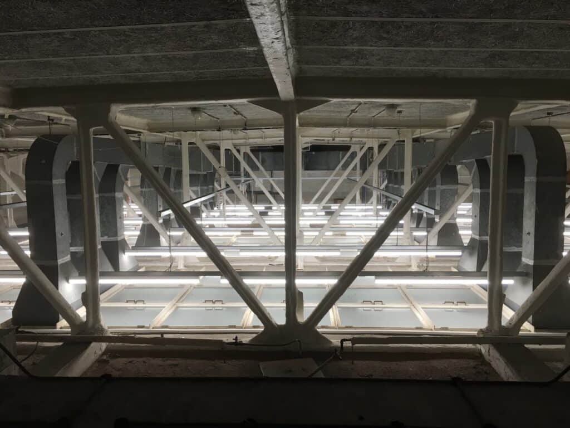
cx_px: 285
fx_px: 478
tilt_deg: -6.3
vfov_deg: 48.2
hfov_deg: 61.7
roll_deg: +0.5
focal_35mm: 29
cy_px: 214
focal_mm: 4.15
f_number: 2.2
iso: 25
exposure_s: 1/33
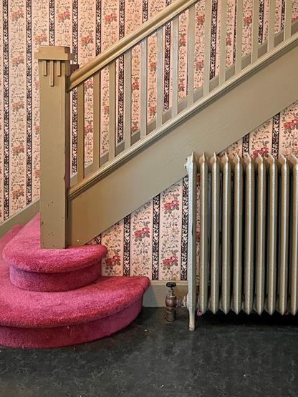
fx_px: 551
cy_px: 124
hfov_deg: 30.1
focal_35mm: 48
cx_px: 191
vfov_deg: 39.1
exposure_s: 1/60
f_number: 1.5
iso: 500
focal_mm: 5.7
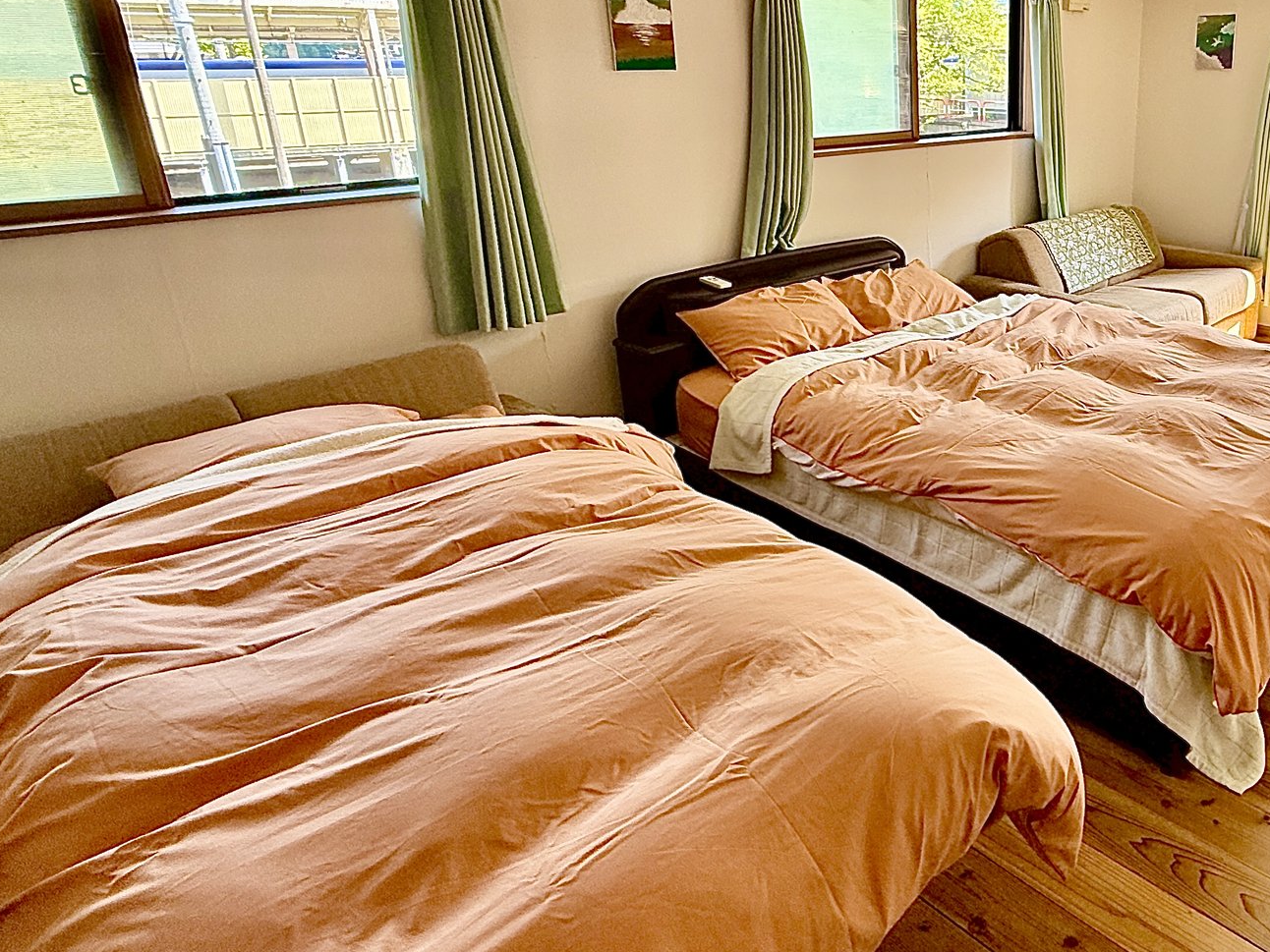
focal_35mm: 26
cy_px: 374
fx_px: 954
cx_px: 975
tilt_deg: -18.7
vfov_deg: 52.6
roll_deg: +0.6
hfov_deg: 62.8
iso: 100
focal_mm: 2.22
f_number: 2.2
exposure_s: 1/99
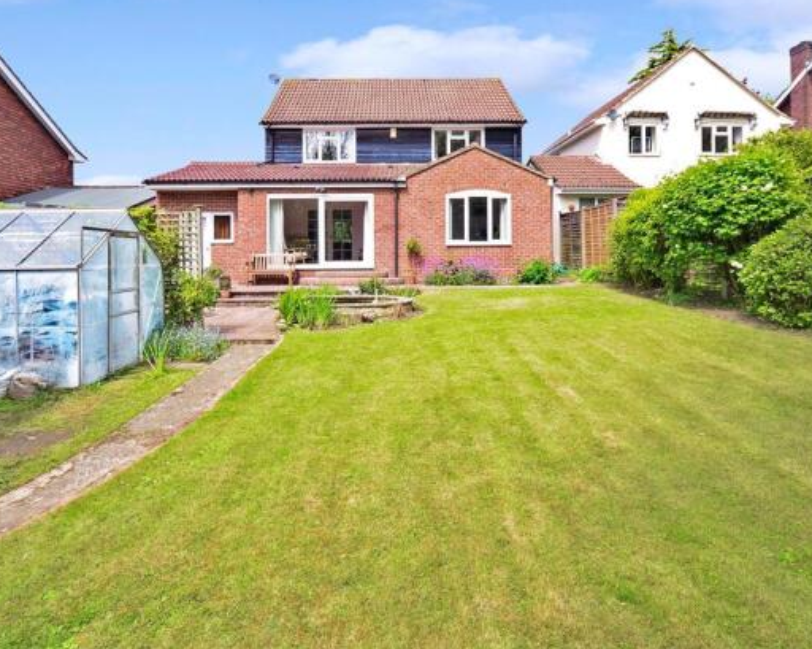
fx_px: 432
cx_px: 385
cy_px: 309
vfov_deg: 73.7
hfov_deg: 86.3
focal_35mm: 18
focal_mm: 10
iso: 200
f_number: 7.1
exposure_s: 1/200
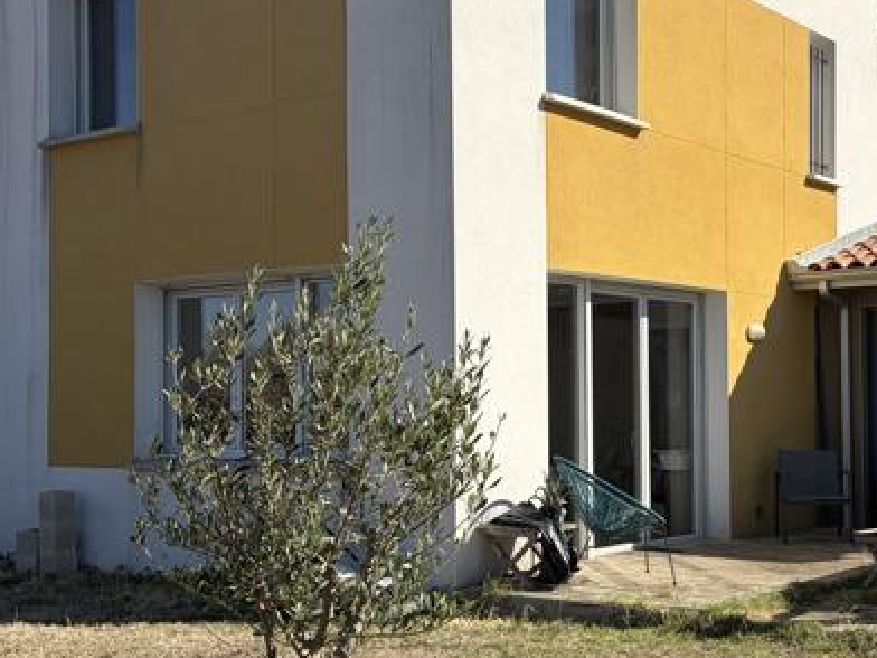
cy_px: 376
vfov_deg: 27.5
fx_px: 1343
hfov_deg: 35.3
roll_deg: +1.2
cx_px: 671
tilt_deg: +1.7
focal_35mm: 53
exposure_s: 1/3448
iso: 50
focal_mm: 5.96
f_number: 1.6
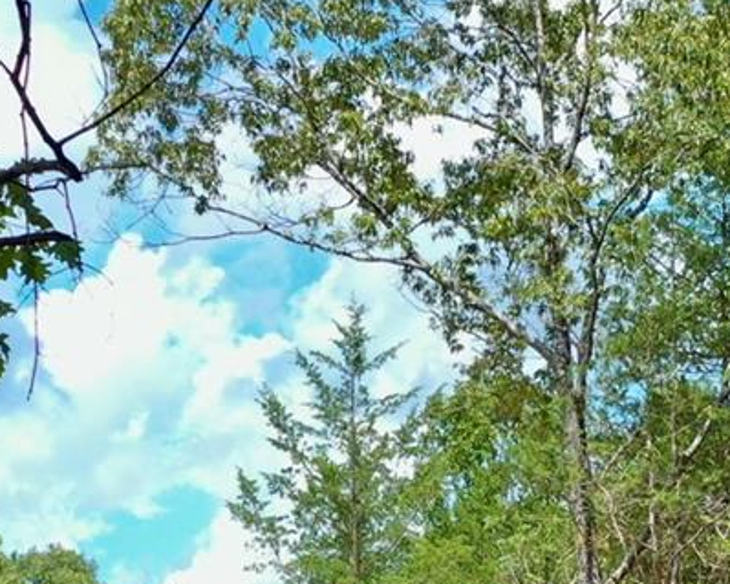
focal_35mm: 135
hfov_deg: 14.2
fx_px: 2916
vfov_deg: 10.8
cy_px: 982
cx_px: 635
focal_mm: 10.26
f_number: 5
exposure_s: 1/240
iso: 100
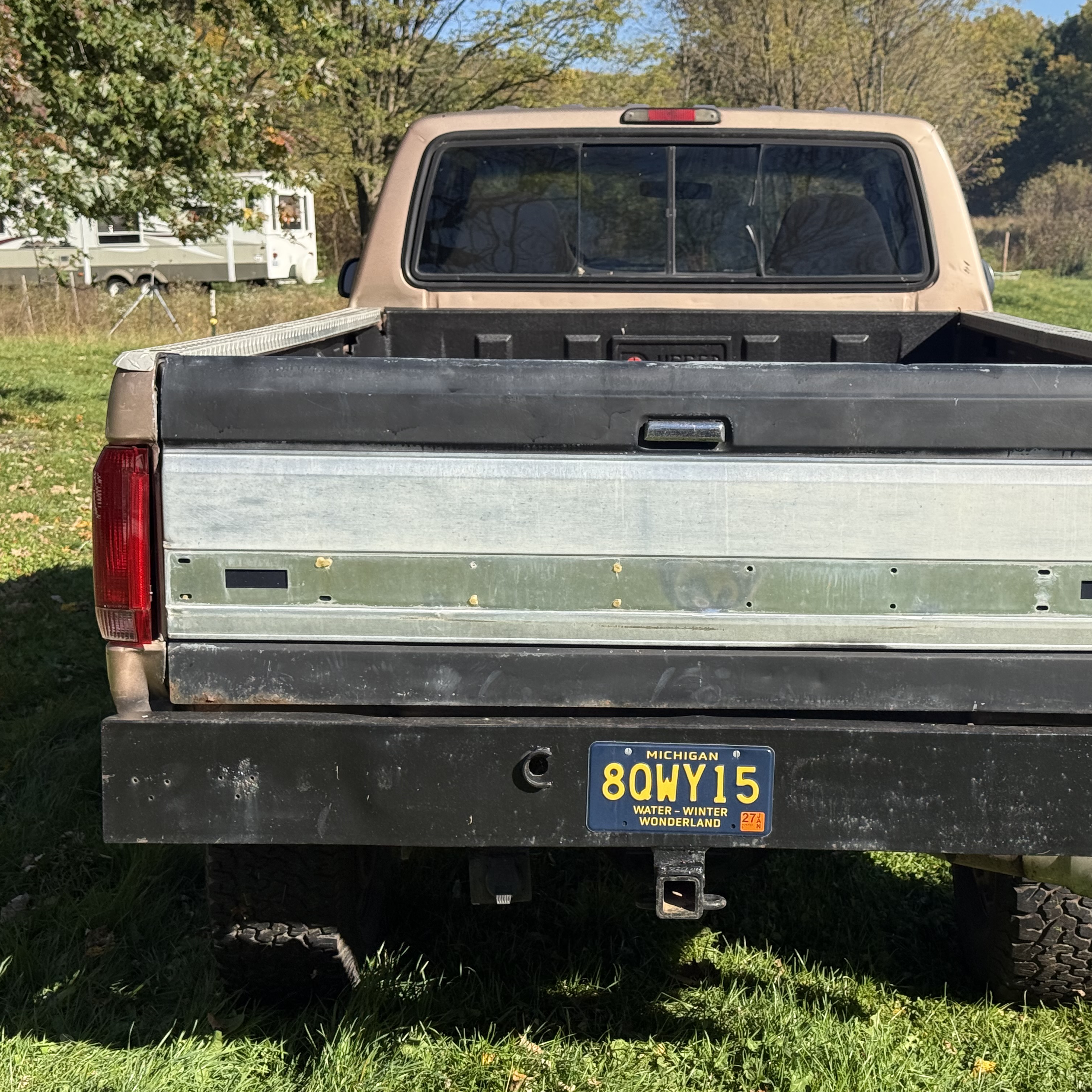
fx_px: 2034
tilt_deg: -9.1
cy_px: 547
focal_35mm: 57
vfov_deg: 30.0
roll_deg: +2.5
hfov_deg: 30.0
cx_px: 645
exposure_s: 1/3226
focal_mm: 6.76
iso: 64
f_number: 1.78
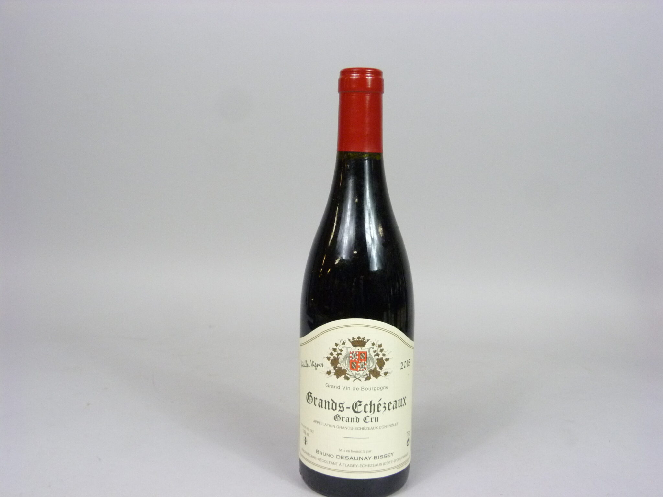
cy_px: 248
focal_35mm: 38
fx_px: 728
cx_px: 332
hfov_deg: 49.0
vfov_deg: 37.7
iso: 400
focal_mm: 6.8
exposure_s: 1/60
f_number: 3.1
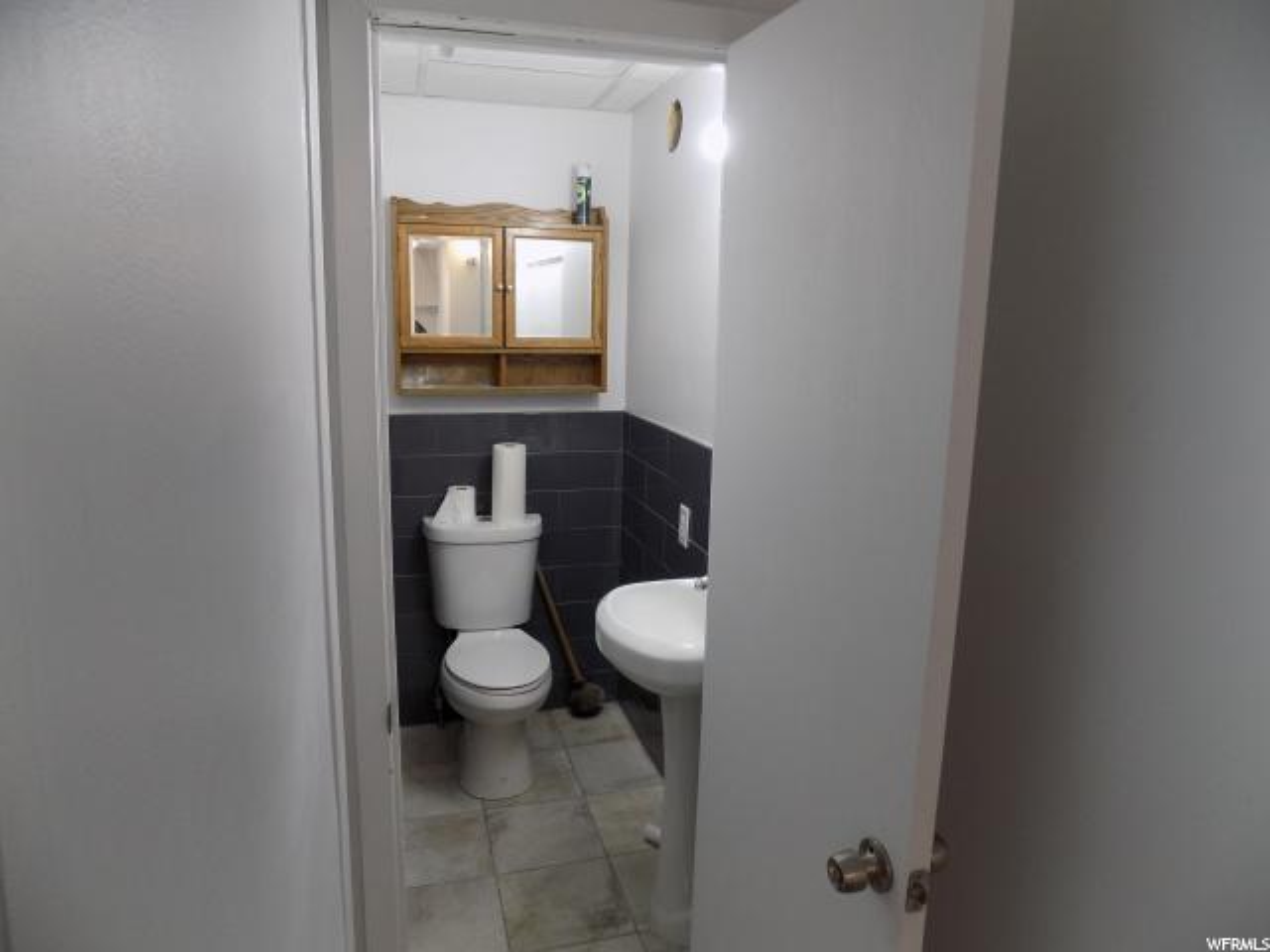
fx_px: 844
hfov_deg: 73.9
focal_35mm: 23
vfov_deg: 58.9
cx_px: 635
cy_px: 476
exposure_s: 1/30
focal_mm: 4
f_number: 3.1
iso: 125
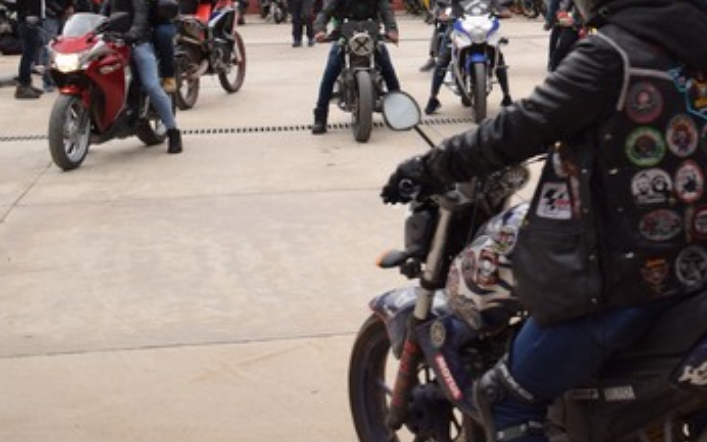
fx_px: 1348
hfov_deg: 28.4
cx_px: 621
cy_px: -20
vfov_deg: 18.0
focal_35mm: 70
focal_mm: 22
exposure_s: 1/125
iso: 400
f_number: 5.6
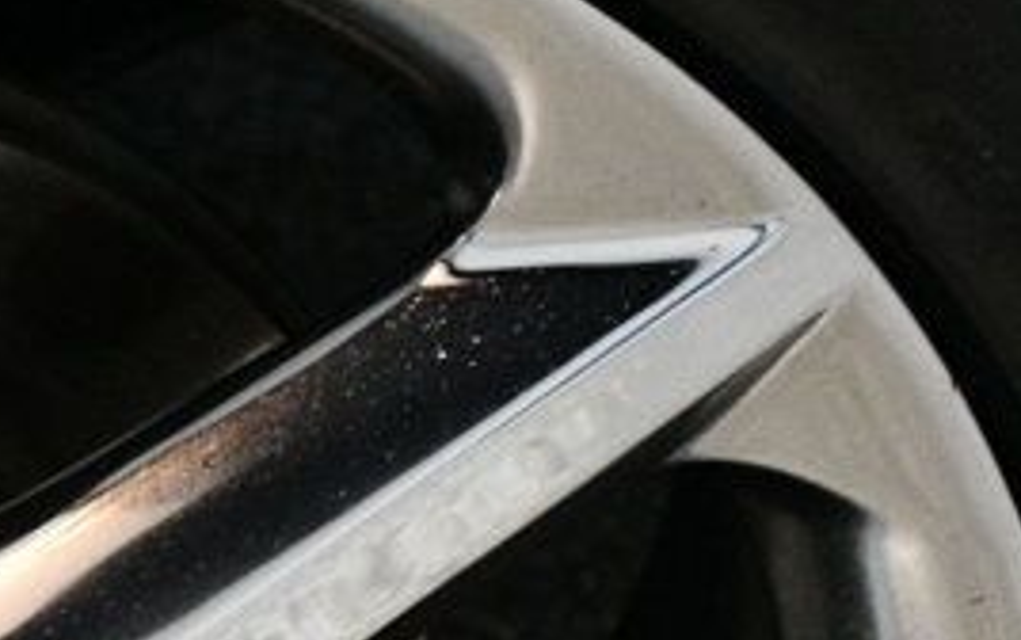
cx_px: -610
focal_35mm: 280
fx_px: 7798
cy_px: 968
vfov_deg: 4.7
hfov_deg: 7.3
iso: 3200
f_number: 4.5
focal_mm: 48
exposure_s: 1/125
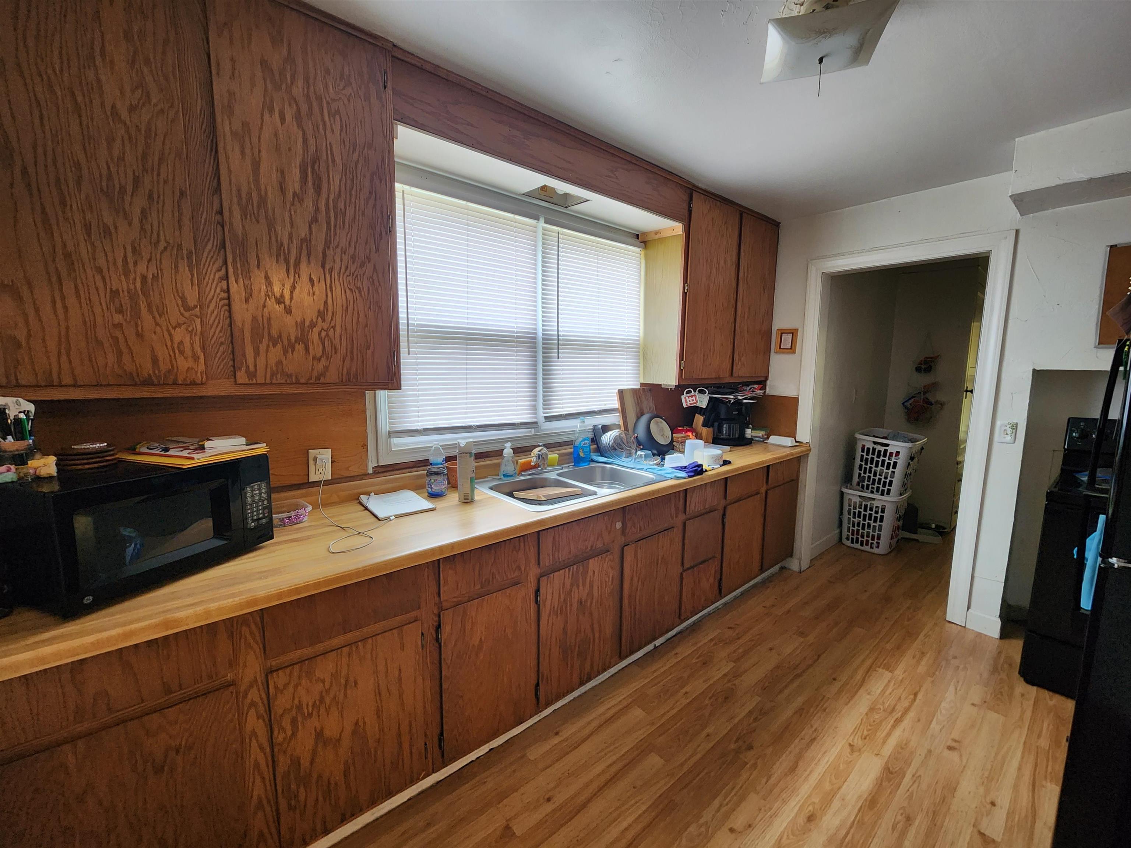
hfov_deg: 106.2
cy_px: 424
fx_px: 425
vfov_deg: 89.9
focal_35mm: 13
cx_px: 566
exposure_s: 1/60
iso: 320
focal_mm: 2.2
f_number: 2.2
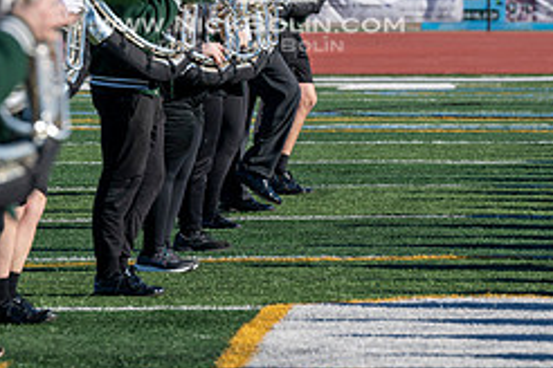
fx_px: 7235
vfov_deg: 2.9
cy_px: -55
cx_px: 250
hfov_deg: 4.4
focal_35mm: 471
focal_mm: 200
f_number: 5
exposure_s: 1/2000
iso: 250
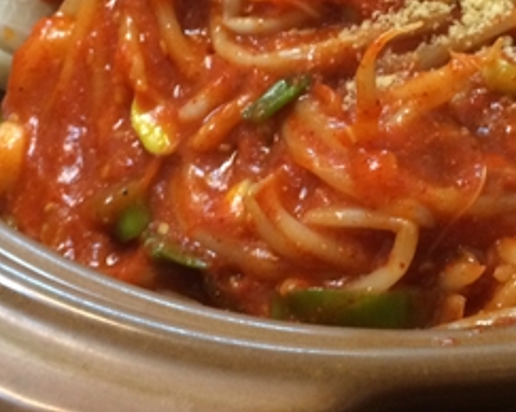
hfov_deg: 26.9
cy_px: 2
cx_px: 361
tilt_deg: -40.6
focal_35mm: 70
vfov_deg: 21.1
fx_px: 1068
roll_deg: -1.8
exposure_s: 1/30
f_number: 2.2
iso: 160
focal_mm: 4.15
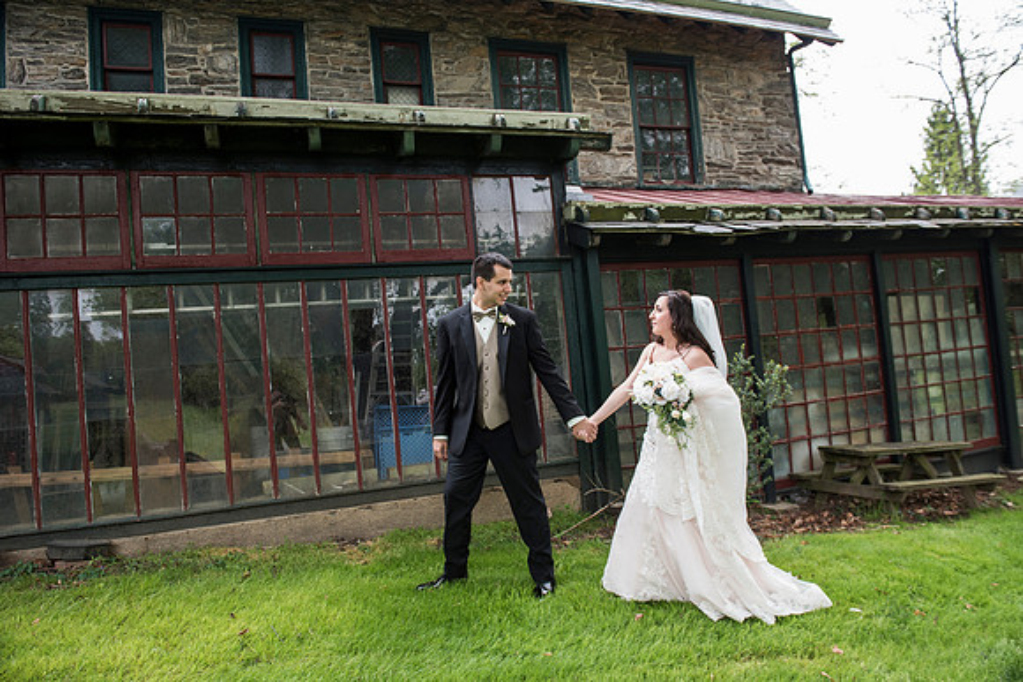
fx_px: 682
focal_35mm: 24
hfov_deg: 73.7
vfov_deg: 53.2
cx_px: 512
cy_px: 341
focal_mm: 24
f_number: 4
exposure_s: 1/500
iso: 640
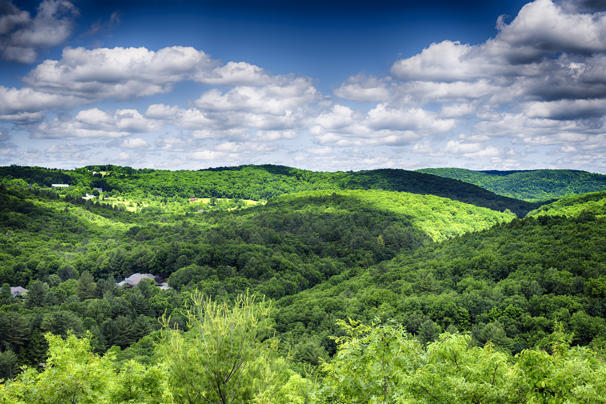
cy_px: 202
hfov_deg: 39.6
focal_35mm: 50
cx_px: 303
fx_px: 842
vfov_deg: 27.0
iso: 100
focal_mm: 50
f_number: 6.3
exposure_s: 1/250
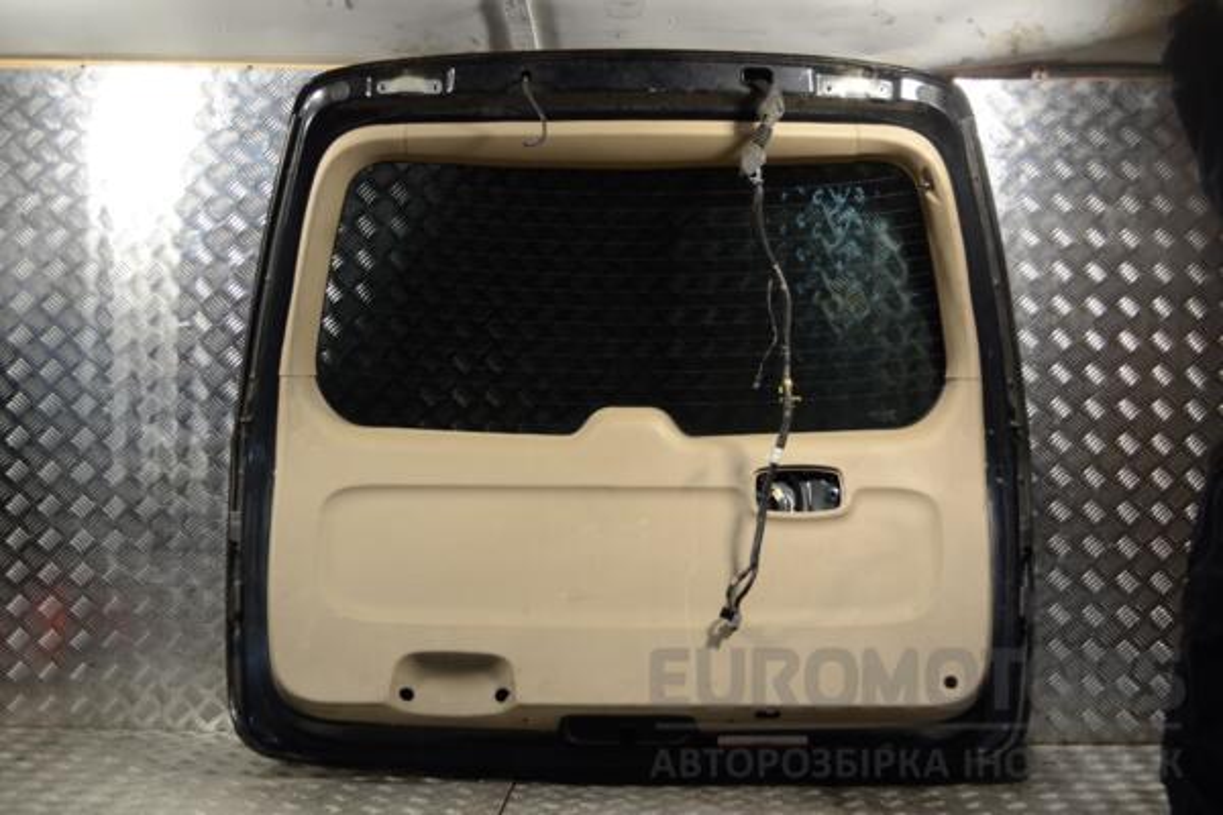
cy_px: 408
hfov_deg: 43.6
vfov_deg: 29.9
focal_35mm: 45
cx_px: 612
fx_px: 1529
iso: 110
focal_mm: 30
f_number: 4.5
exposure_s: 1/30
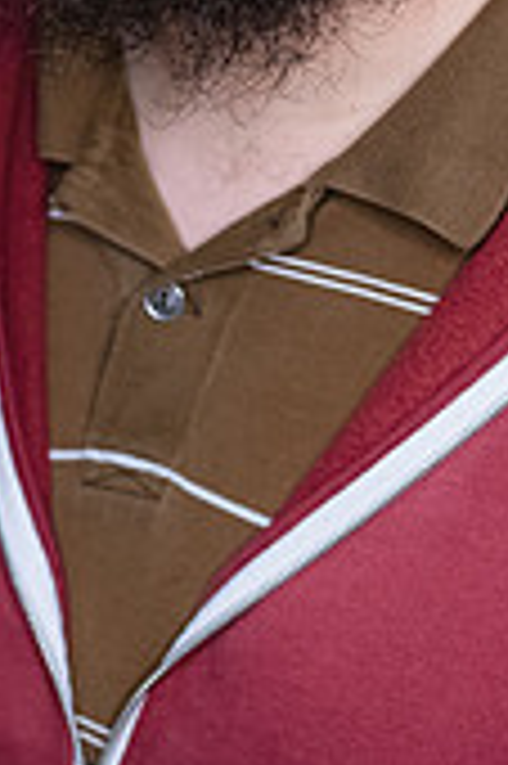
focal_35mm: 225
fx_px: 4772
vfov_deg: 9.0
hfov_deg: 6.1
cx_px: 306
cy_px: -220
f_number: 3.5
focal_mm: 85
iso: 2000
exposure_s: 1/200
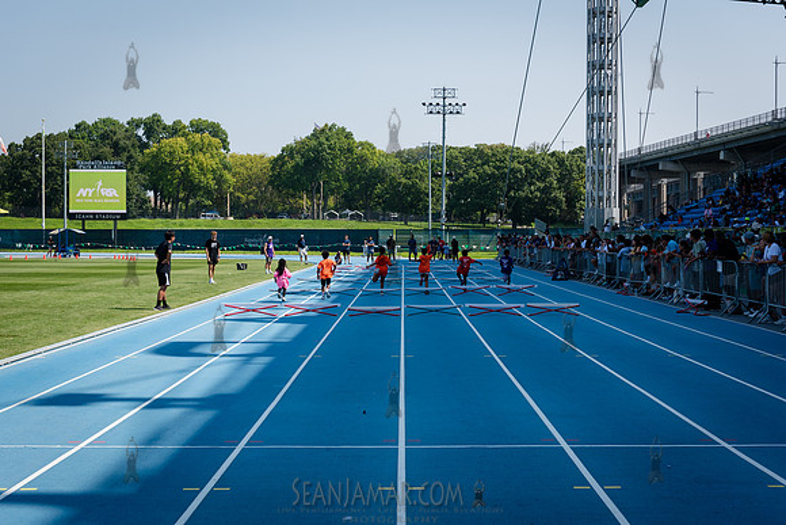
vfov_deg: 24.2
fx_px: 1222
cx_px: 389
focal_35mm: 56
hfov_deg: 35.7
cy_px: 262
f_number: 5.6
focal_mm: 55
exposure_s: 1/1250
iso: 400
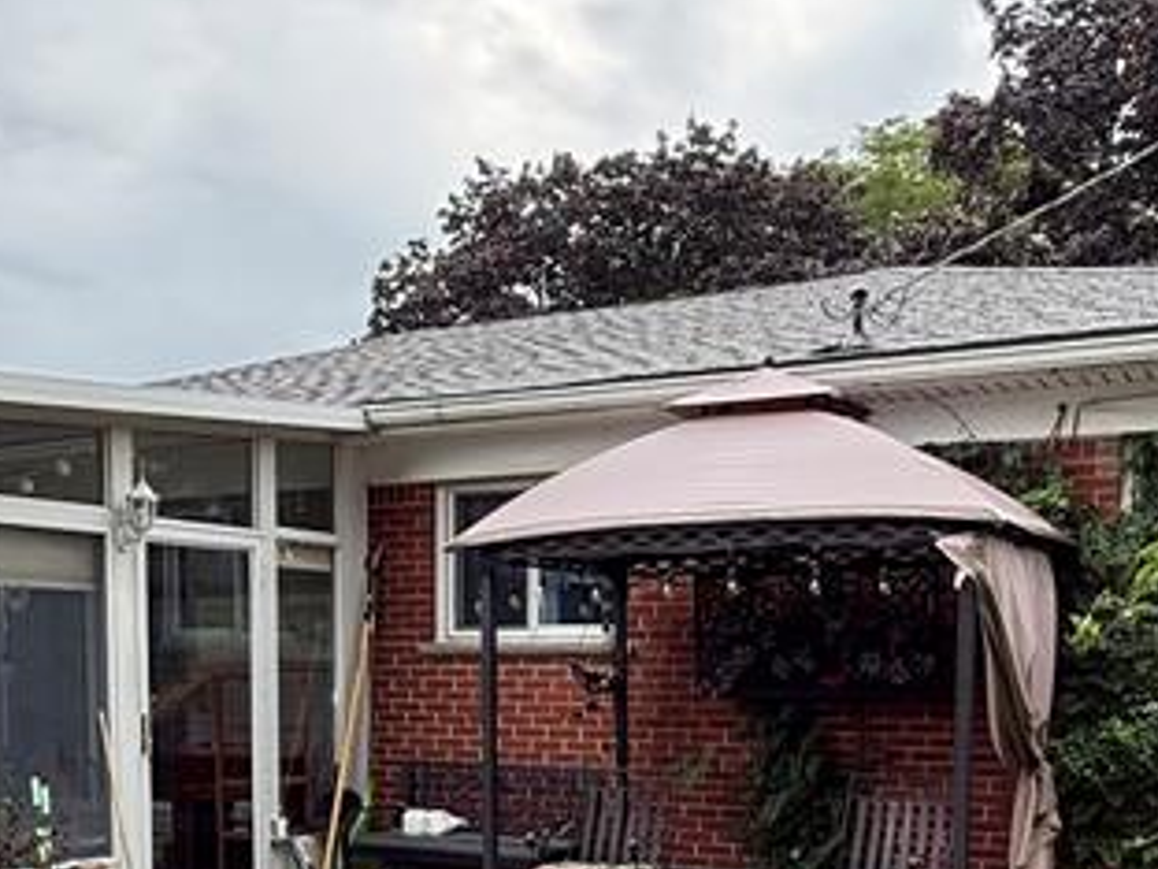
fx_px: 1539
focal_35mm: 46
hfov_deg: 41.2
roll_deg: -0.3
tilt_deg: -4.9
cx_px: 568
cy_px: 802
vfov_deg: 30.0
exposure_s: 1/433
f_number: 2.2
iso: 64
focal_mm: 2.22
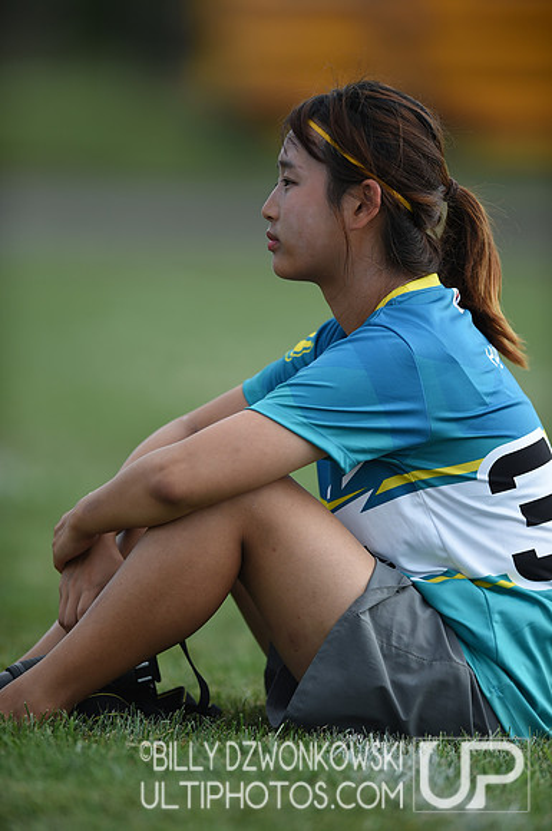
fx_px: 9227
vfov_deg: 5.2
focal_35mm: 400
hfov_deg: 3.4
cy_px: 416
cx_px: 276
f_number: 2.8
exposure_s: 1/800
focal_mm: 400
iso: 100
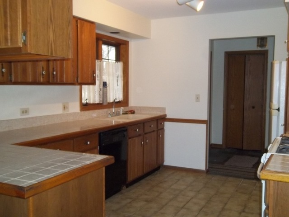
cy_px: 108
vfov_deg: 40.7
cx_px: 144
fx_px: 292
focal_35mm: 35
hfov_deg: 52.6
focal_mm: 6.17
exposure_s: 1/40
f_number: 3.86
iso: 320
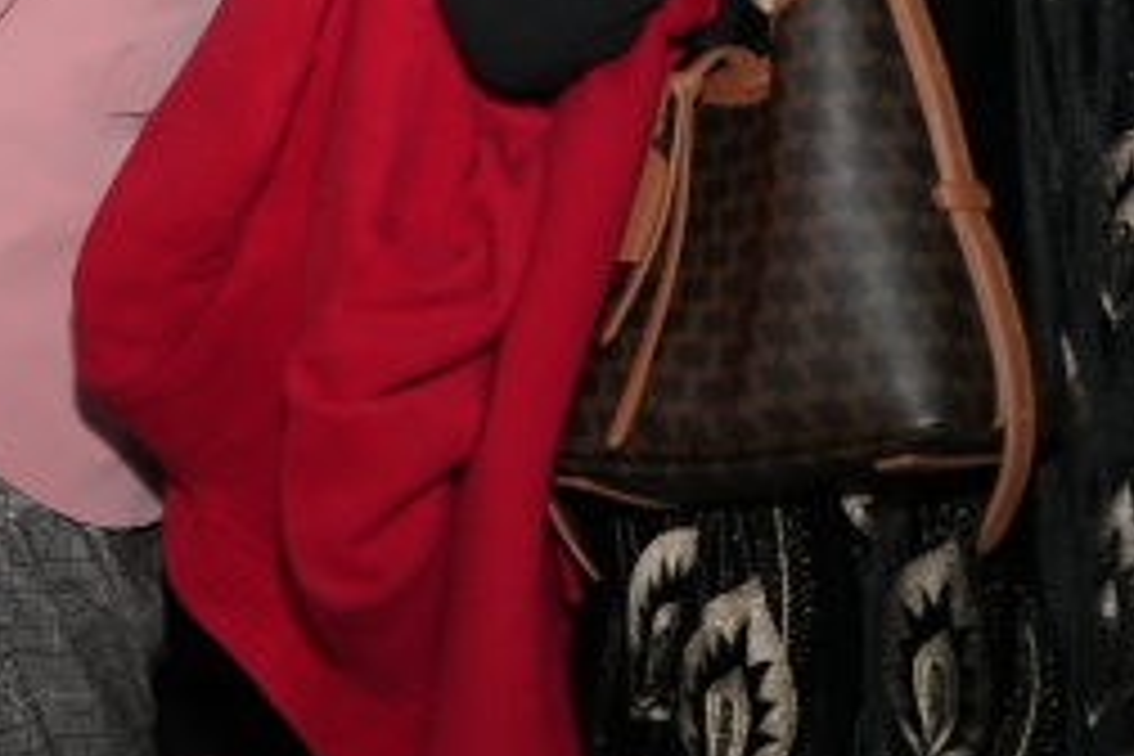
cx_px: -446
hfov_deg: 16.2
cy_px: -488
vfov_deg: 11.0
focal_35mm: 118
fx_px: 3717
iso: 2000
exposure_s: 1/100
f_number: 2.2
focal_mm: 35
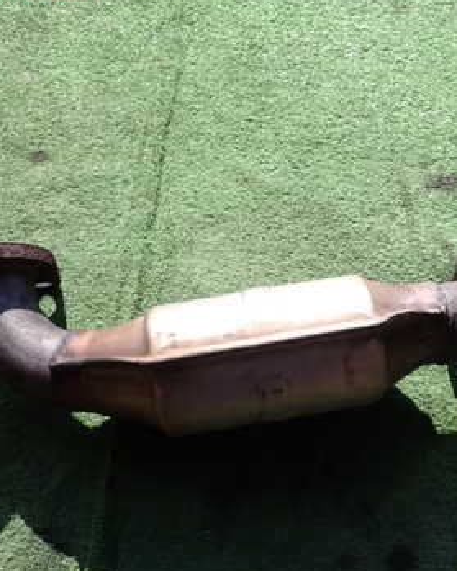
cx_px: 282
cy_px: 321
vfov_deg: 43.8
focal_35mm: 42
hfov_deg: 35.5
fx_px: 710
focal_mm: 4.5
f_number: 2.8
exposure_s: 1/800
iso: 100
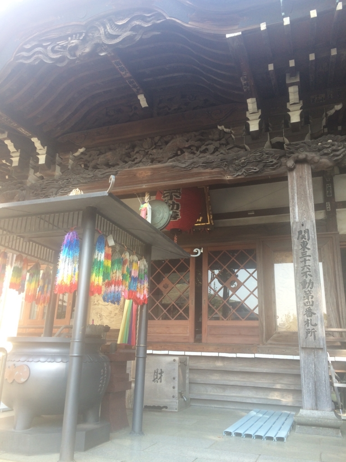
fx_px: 386
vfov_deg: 61.7
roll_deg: -1.8
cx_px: 173
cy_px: 231
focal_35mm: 29
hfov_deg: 48.2
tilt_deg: +16.5
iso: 32
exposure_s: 1/175
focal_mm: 4.15
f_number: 2.2
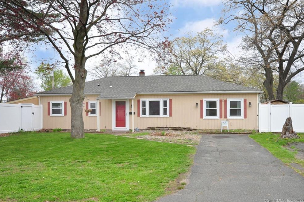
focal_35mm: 31
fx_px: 261
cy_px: 99
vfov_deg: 42.2
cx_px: 148
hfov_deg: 60.4
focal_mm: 20
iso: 1250
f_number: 8
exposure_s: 1/640
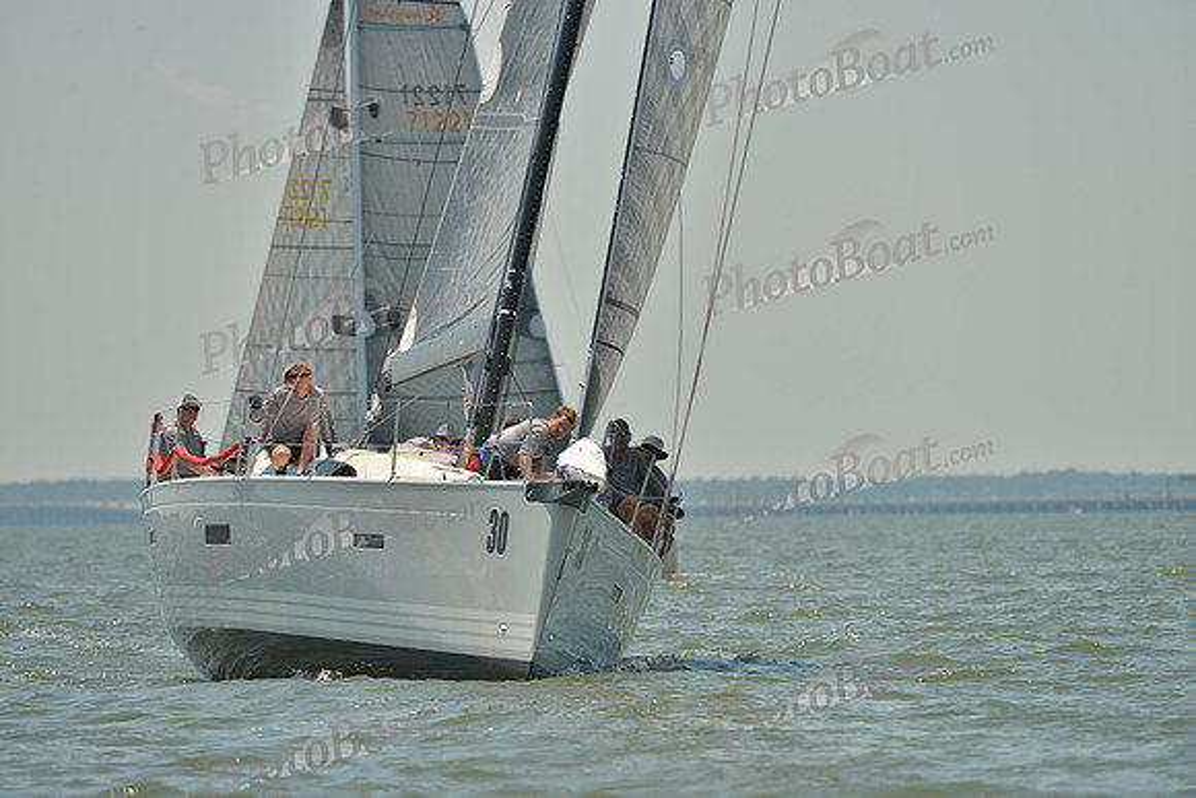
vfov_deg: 3.4
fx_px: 13291
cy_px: 399
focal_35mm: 400
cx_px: 598
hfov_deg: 5.2
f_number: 6.3
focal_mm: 400
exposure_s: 1/1250
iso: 200
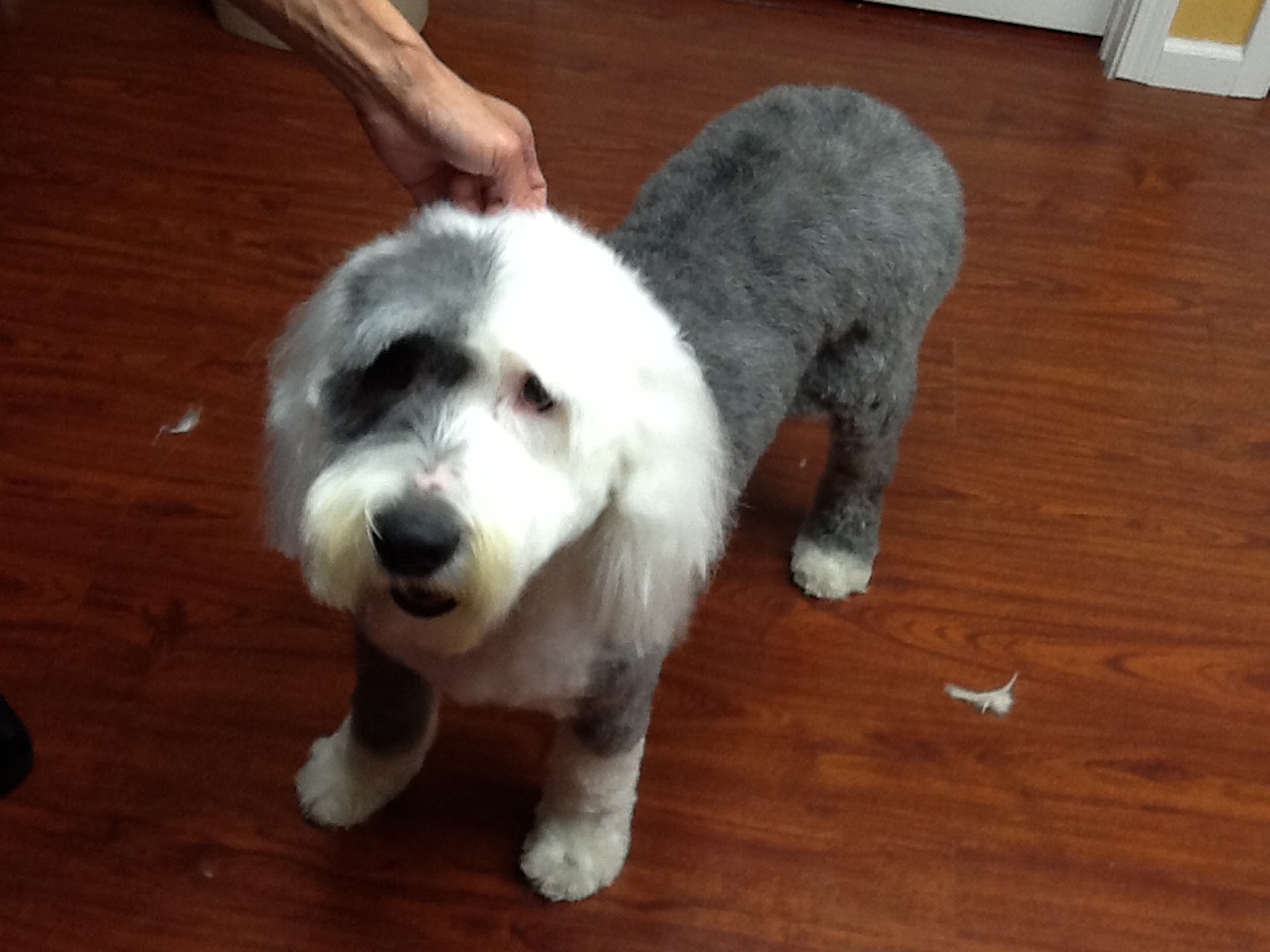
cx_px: 635
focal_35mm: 44
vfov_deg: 32.9
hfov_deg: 42.9
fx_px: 1614
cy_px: 476
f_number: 2.4
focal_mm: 2.03
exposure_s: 1/30
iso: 64
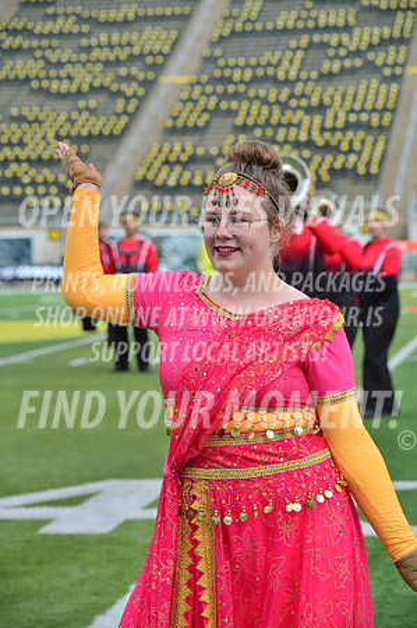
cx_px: 208
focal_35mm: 110
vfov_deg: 18.6
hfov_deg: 12.4
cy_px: 314
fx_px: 1916
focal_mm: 110
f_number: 5.6
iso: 200
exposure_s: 1/1250
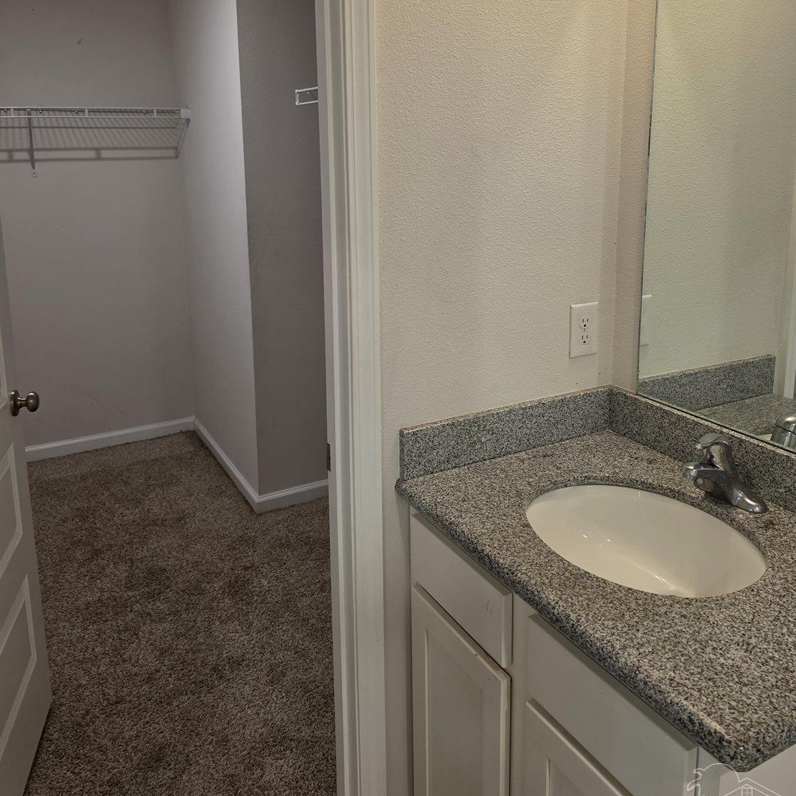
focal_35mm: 28
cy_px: 293
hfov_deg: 57.3
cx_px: 404
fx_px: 728
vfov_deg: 56.5
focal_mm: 6.5
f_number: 1.4
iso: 125
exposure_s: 1/120
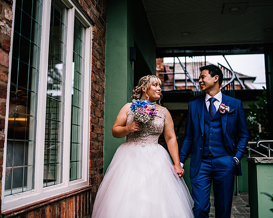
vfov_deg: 37.3
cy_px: 109
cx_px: 139
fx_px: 323
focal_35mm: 40
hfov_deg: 45.8
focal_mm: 35
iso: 160
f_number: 1.4
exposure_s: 1/250
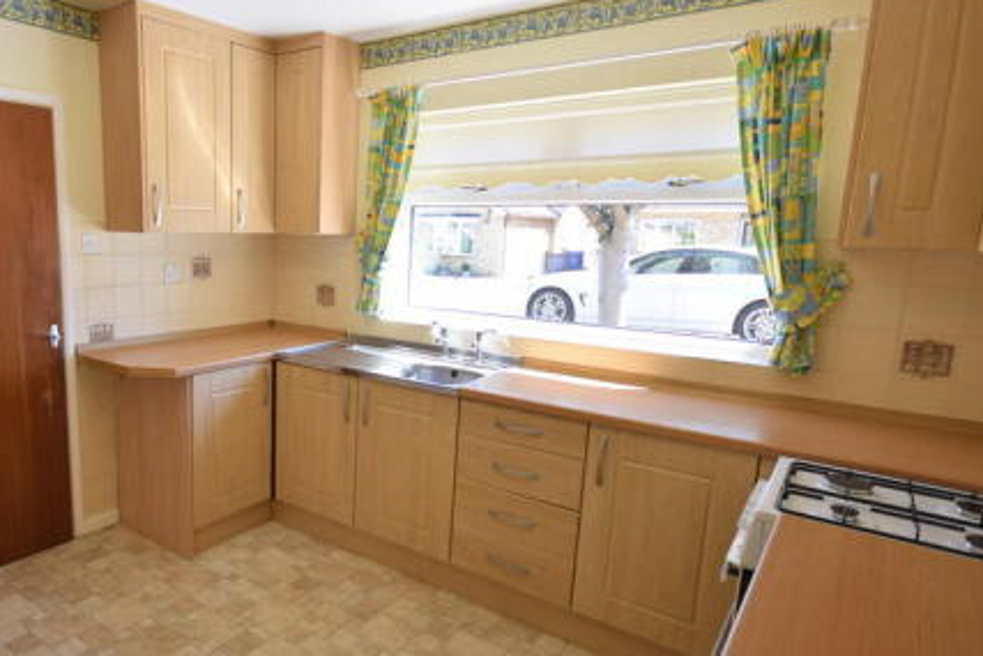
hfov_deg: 73.6
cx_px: 321
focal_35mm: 23
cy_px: 349
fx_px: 628
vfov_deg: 55.1
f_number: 4
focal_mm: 10
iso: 100
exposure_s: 1/40
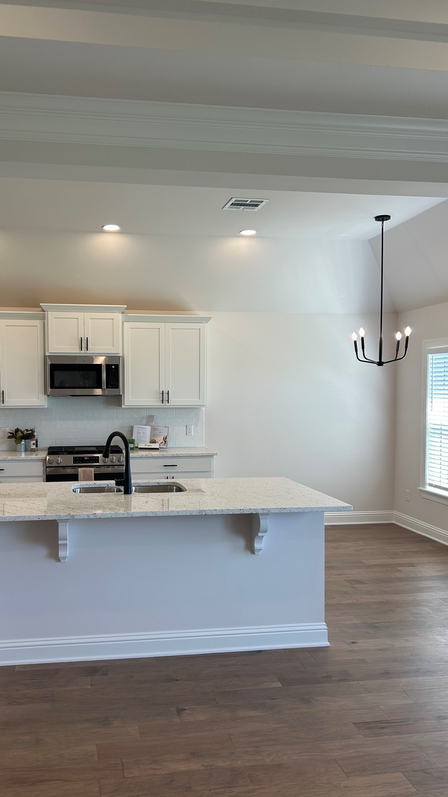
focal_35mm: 29
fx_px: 612
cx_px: 164
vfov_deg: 66.1
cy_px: 404
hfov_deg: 39.9
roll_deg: +0.9
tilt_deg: -2.1
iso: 32
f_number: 1.5
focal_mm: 5.7
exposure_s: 1/120
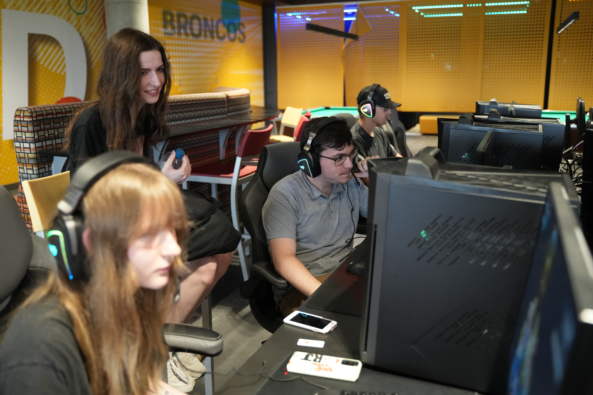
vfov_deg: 41.1
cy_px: 198
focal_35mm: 32
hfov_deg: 58.7
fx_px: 527
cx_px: 296
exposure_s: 1/200
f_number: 2.8
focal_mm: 32
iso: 4000
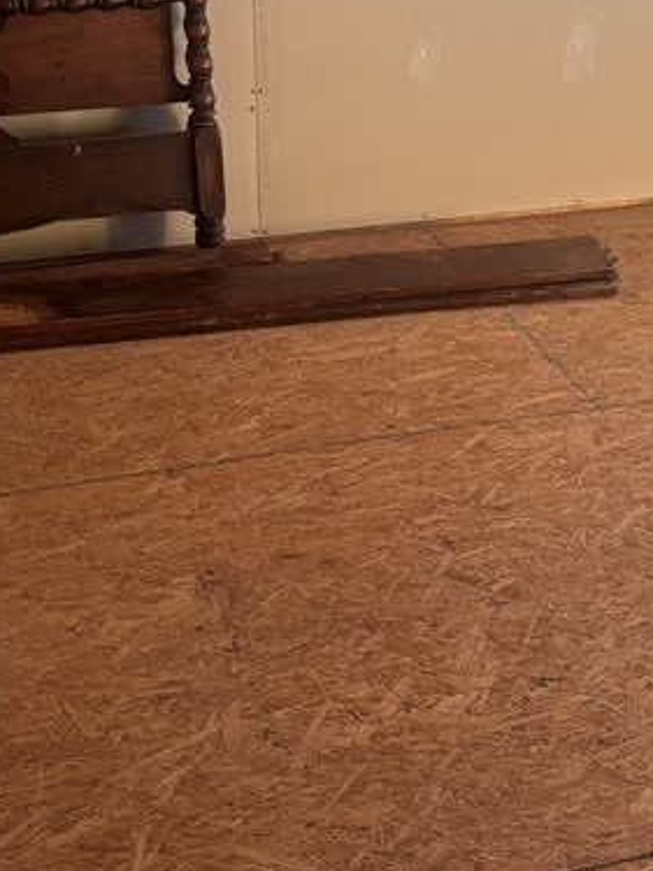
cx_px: 530
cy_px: 118
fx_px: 1787
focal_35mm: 71
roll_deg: -0.9
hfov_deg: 20.5
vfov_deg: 26.6
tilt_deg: -14.9
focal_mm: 5.96
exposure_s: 1/121
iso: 80
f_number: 1.6
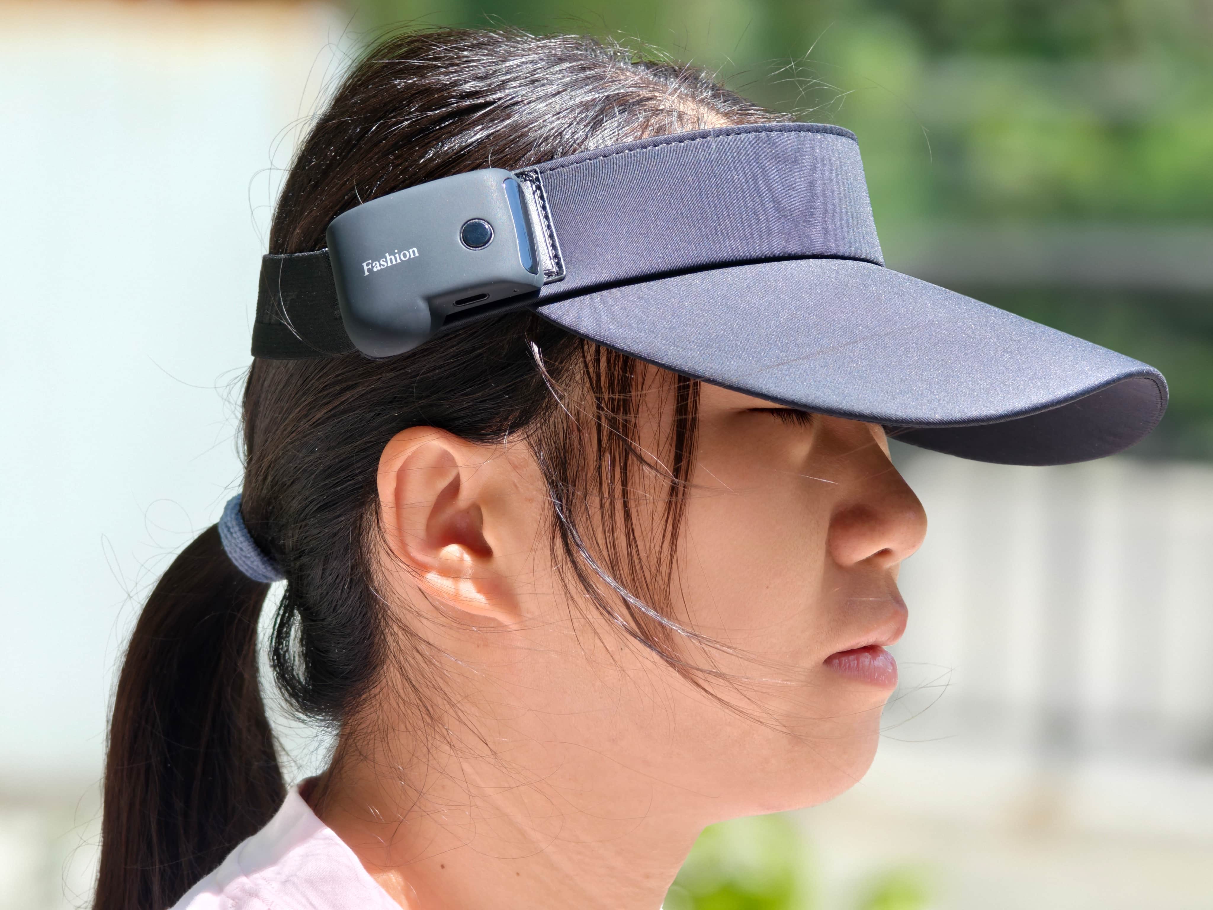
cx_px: 606
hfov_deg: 17.1
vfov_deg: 12.9
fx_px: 4030
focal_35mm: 115
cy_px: 455
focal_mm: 21.77
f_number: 2.6
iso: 50
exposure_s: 1/289
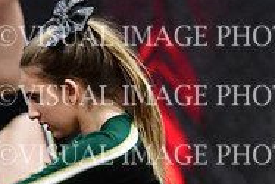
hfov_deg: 2.2
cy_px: 244
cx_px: 209
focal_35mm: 931
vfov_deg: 1.5
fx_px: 7117
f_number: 3.5
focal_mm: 200
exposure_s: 1/500
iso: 5000
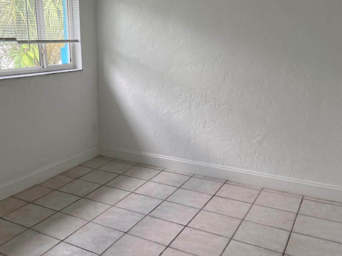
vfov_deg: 39.6
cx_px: 107
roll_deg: +1.4
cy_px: 143
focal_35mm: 36
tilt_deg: -16.7
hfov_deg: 50.2
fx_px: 356
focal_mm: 4.25
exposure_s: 1/122
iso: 40
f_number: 1.8
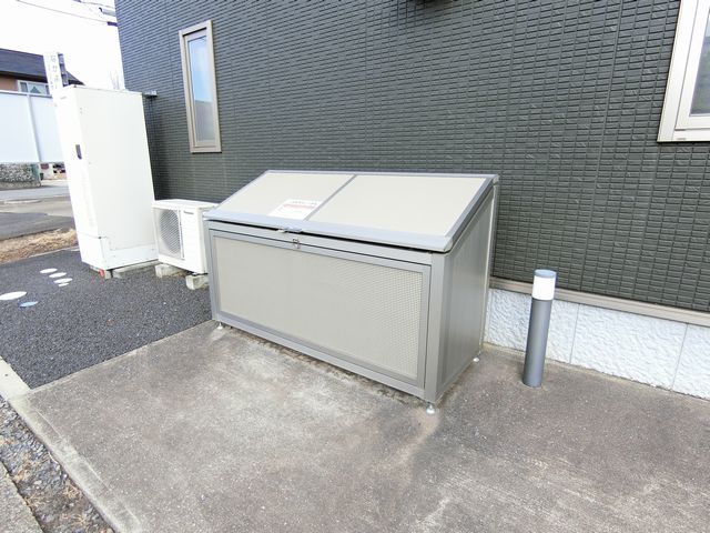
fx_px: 390
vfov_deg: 68.7
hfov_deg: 84.7
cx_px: 355
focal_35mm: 19
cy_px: 266
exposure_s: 1/320
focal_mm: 4.06
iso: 80
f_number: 2.7
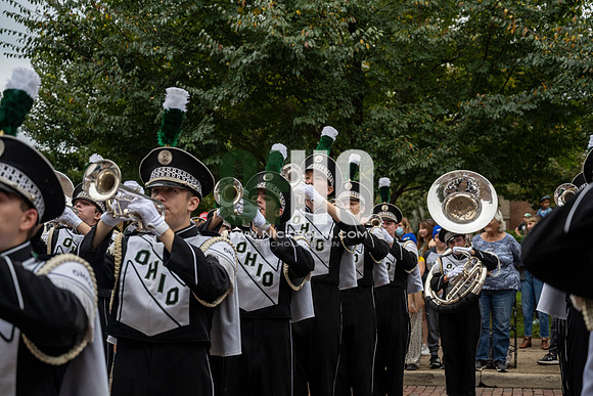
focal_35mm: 53
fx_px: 873
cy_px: 198
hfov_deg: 37.5
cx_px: 296
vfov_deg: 25.5
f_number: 4
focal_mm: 53
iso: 640
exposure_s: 1/1600
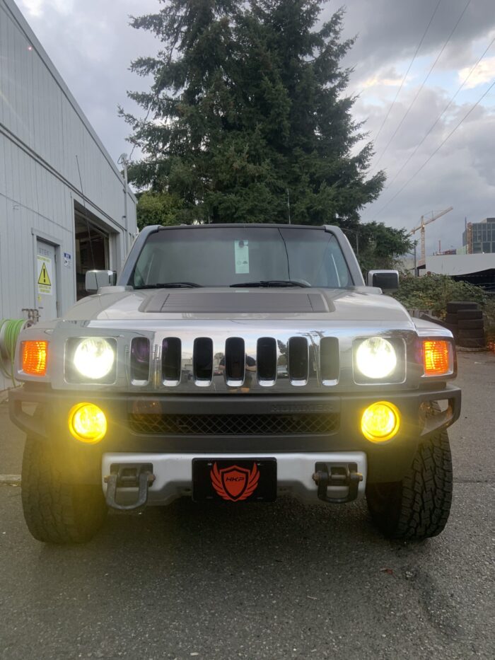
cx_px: 248
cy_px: 330
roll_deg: +2.4
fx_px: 496
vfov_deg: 67.3
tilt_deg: +0.3
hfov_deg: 53.1
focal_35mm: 26
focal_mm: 4.25
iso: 64
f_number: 1.8
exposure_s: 1/60
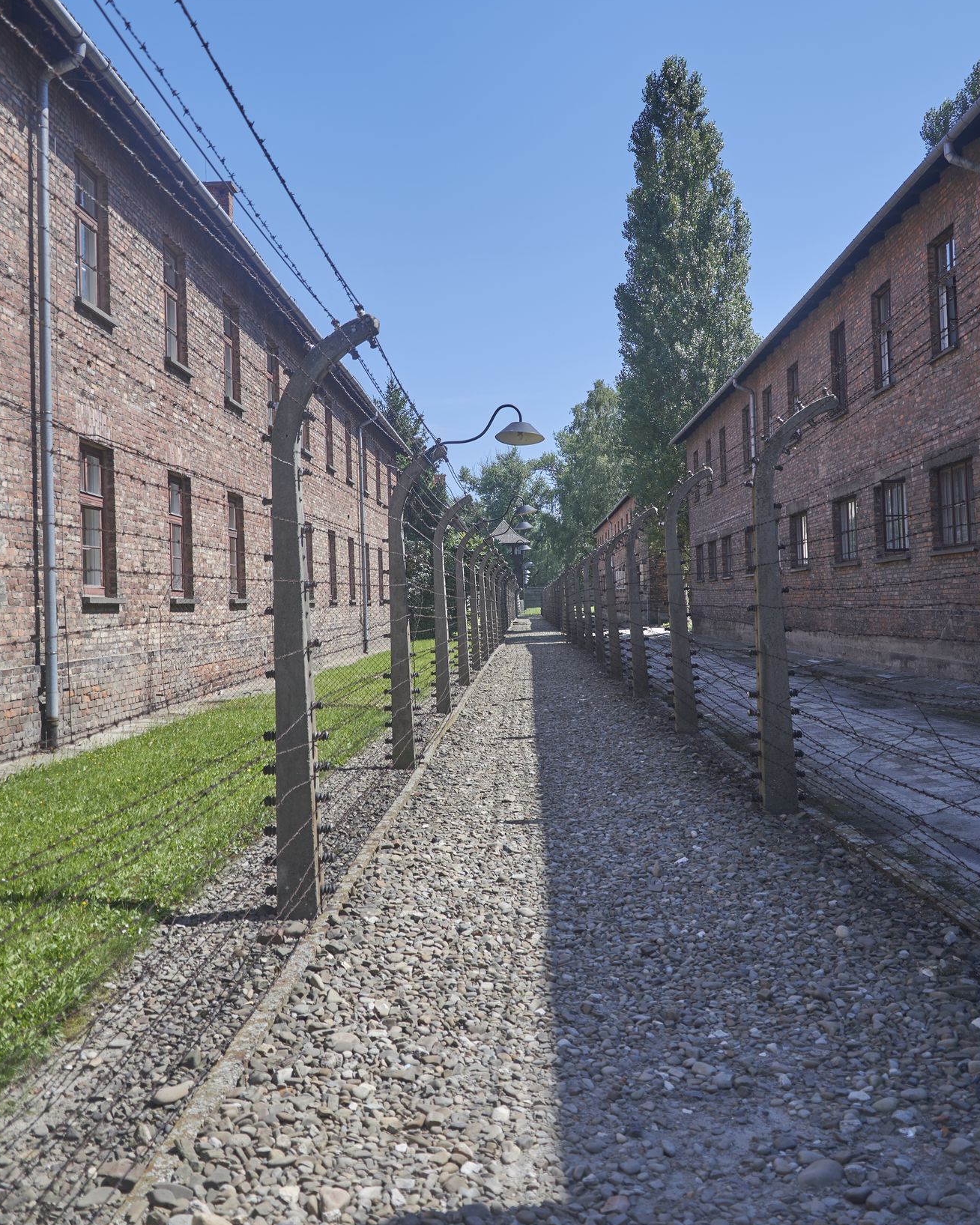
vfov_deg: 57.1
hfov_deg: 47.1
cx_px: 490
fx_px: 1124
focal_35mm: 31
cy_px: 564
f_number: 3.5
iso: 100
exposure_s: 1/500
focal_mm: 18
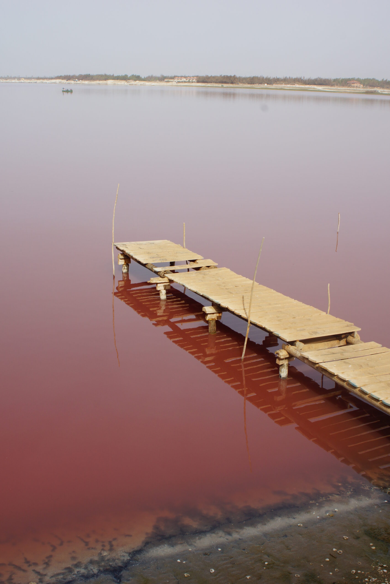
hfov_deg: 31.9
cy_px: 292
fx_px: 682
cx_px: 195
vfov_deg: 46.4
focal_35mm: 42
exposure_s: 1/160
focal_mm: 28
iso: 100
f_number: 13
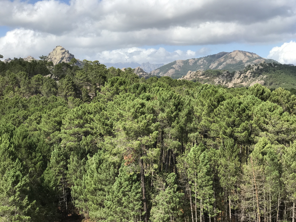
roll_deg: +2.1
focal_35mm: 57
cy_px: 111
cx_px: 148
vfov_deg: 25.7
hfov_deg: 33.8
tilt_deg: -3.0
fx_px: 487
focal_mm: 6.6
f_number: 2.8
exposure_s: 1/847
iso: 20
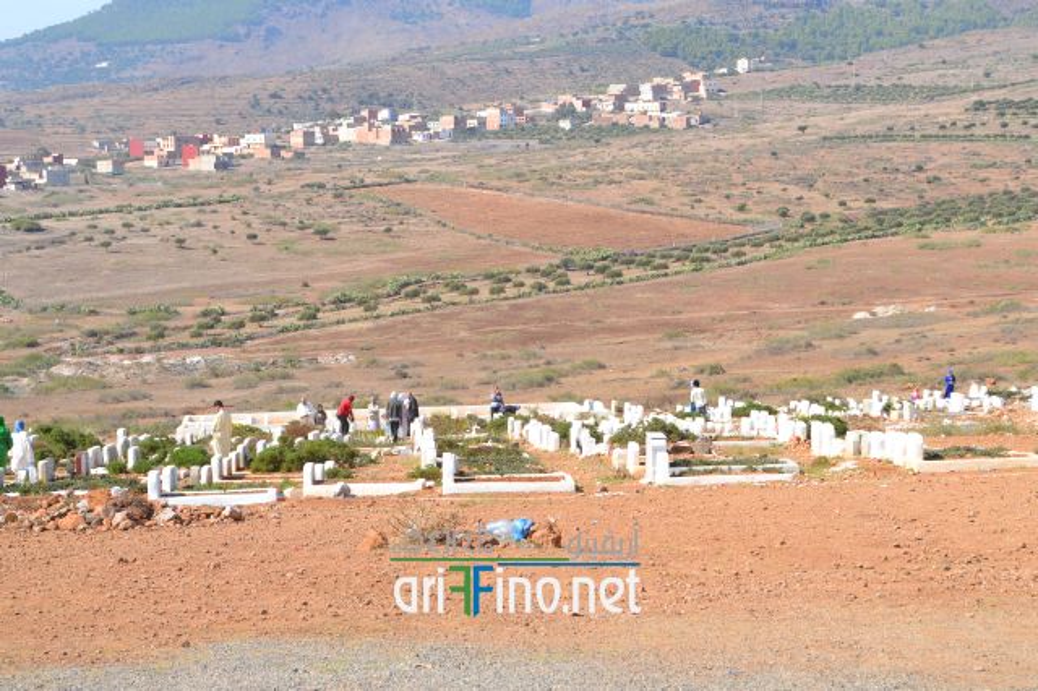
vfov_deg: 16.5
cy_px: 346
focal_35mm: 82
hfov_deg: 24.6
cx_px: 519
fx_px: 2377
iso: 100
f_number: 8
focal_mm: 55
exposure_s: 1/250
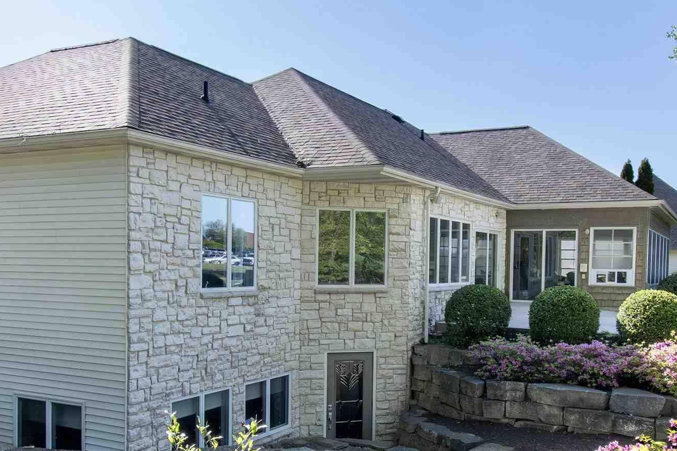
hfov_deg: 54.4
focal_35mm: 35
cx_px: 368
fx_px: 658
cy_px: 295
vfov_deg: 37.5
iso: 500
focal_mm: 10
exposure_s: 1/640
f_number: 8
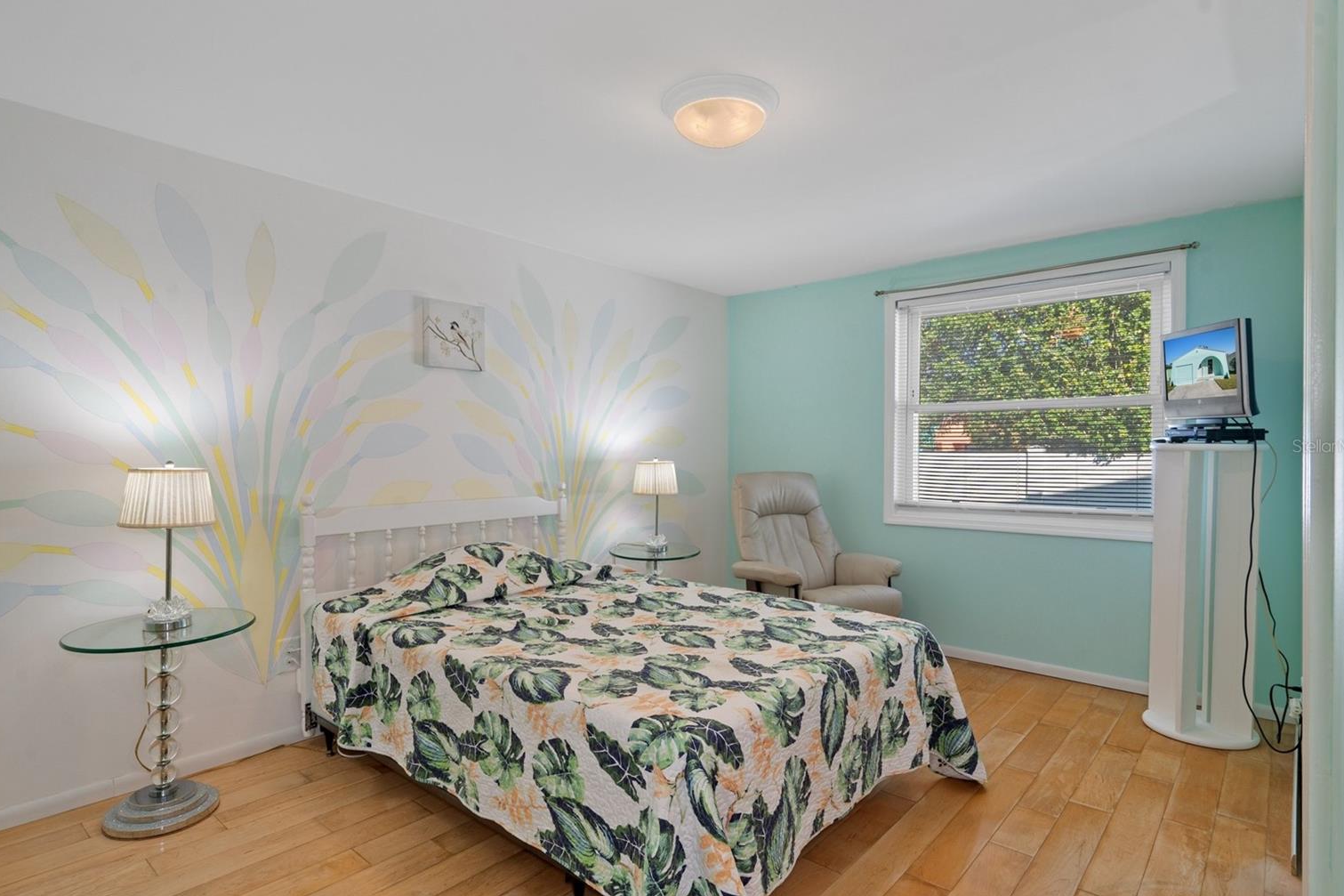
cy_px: 446
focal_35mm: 18
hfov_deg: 90.0
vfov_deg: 67.4
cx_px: 660
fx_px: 672
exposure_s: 1.3
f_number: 8
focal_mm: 17
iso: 320
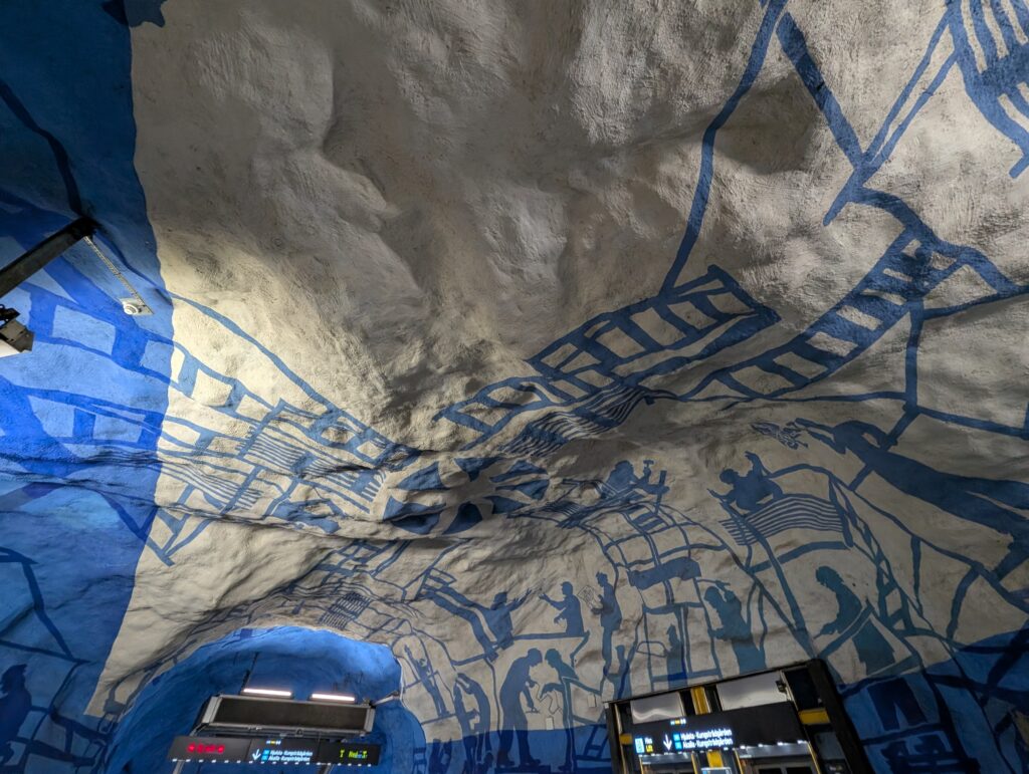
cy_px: 387
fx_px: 387
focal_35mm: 13
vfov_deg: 90.1
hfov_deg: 106.1
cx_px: 514
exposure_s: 1/25
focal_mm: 1.95
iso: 179
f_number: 2.2
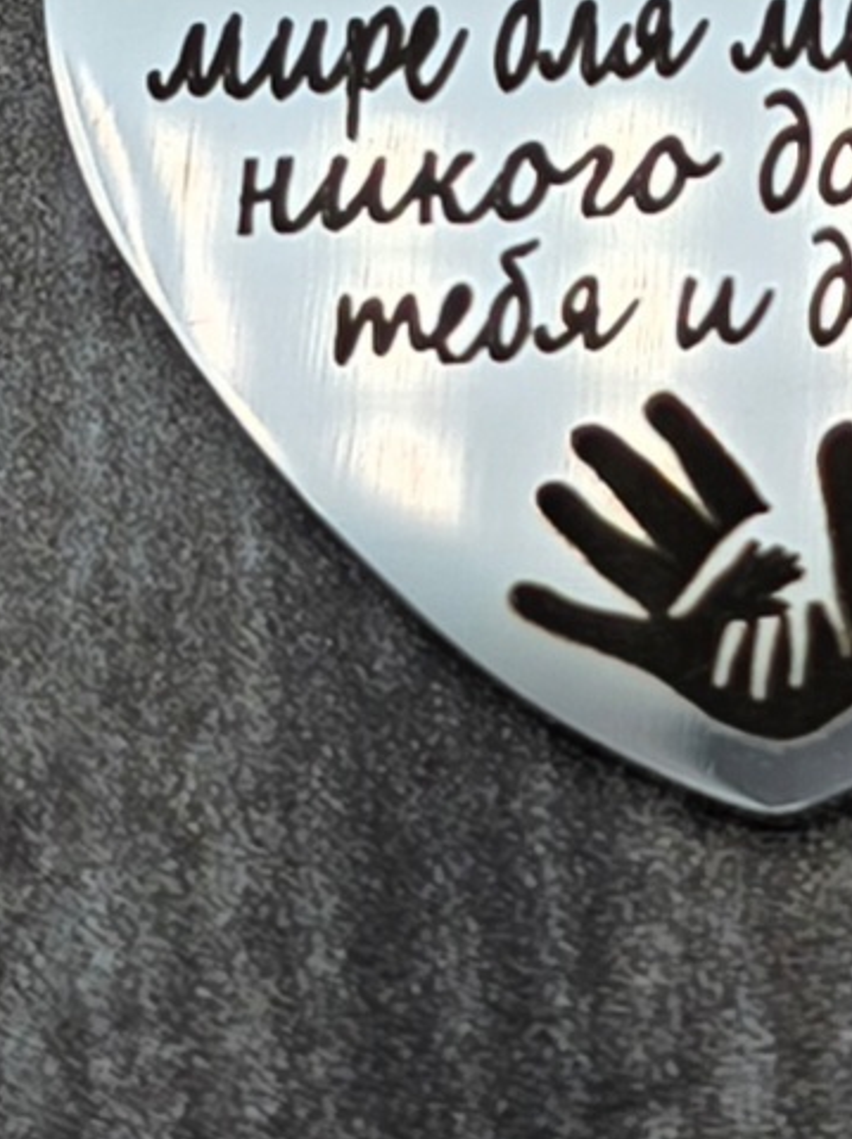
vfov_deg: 32.1
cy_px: -57
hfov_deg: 26.2
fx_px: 1775
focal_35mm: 54
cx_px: 740
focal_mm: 6.3
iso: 12
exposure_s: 1/286
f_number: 1.7
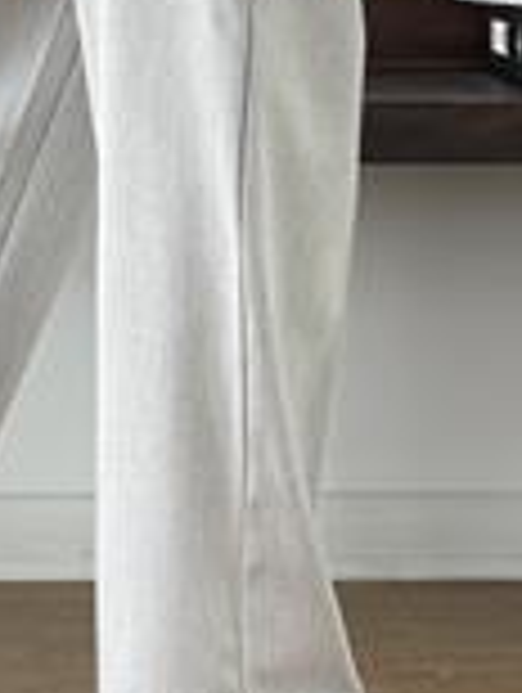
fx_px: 3328
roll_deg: -0.2
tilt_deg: -0.9
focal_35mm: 166
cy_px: -92
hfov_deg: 8.9
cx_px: -14
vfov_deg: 11.7
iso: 64
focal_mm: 6.76
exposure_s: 1/158
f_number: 1.78
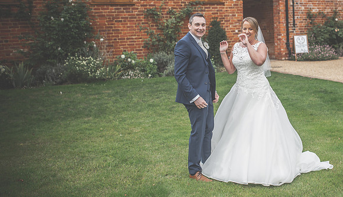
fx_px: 468
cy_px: 99
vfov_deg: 23.7
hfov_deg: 39.5
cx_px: 241
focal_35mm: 51
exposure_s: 1/400
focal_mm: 35
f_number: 2
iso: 125
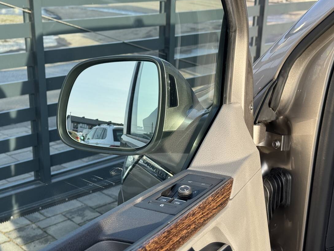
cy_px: 132
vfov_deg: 27.5
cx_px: 159
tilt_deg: -18.1
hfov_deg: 36.2
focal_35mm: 53
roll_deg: -1.2
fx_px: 511
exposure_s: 1/939
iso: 64
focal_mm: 6.76
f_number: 1.78
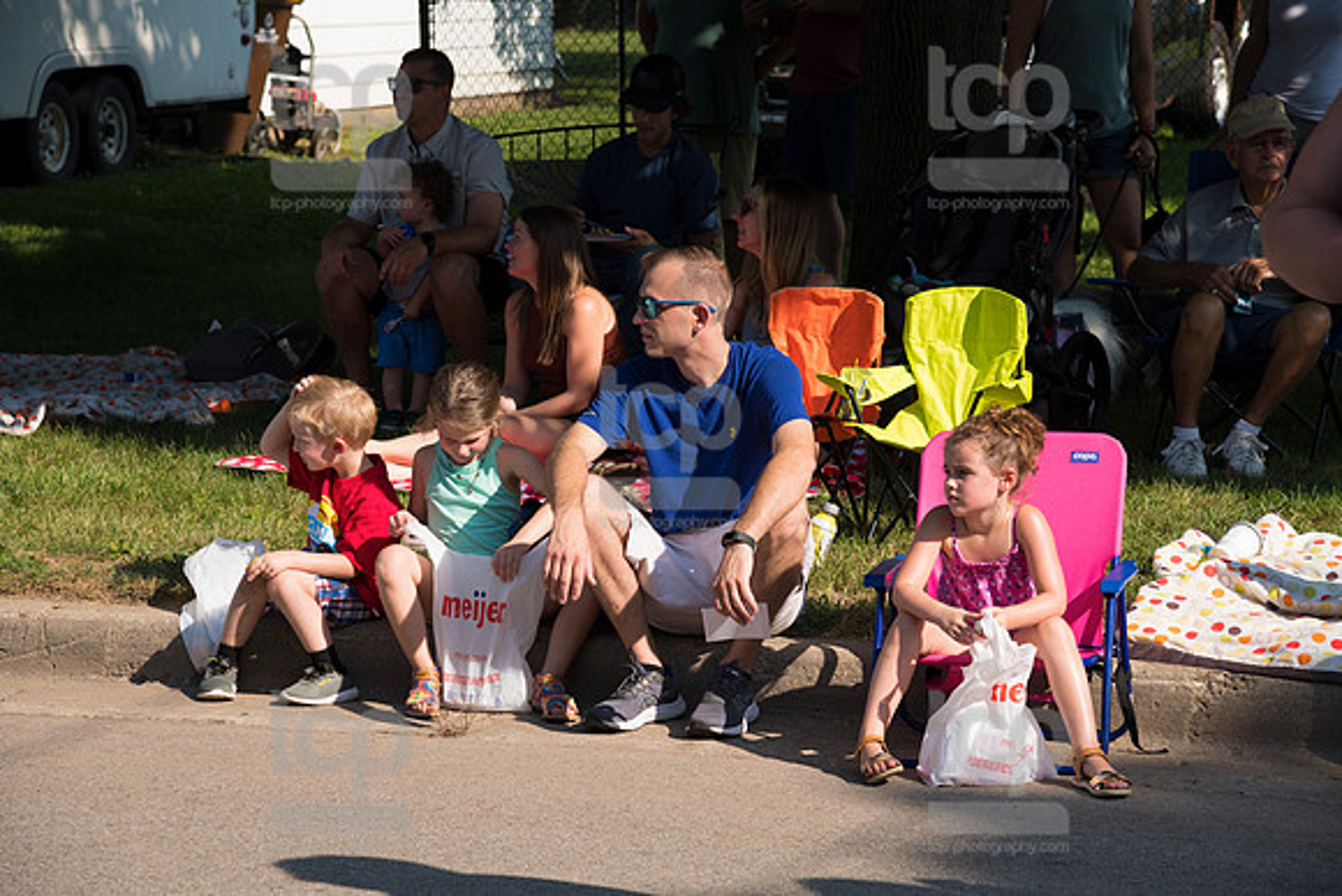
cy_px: 448
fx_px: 3654
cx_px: 671
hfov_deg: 20.8
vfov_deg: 14.0
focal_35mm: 98
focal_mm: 98
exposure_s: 1/800
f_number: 6.3
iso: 320
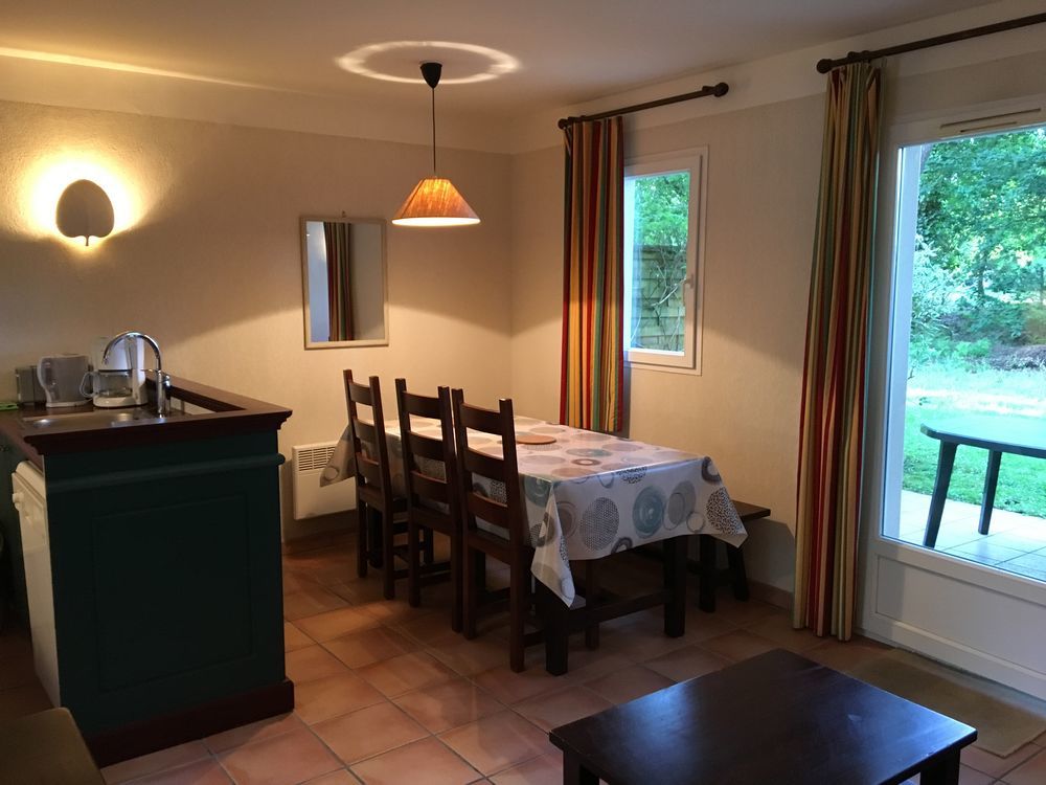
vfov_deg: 48.2
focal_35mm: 29
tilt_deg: -9.0
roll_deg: +0.6
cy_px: 392
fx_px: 876
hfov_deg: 61.7
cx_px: 523
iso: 200
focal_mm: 4.15
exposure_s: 1/25
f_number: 2.2
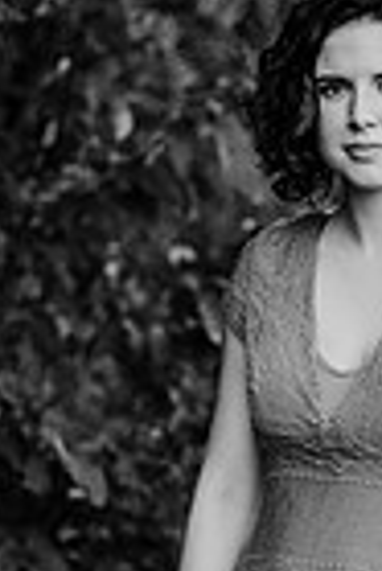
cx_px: 353
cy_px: 534
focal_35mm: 162
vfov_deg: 12.6
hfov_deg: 8.5
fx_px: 2572
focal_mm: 50
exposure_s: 1/800
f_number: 2
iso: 200
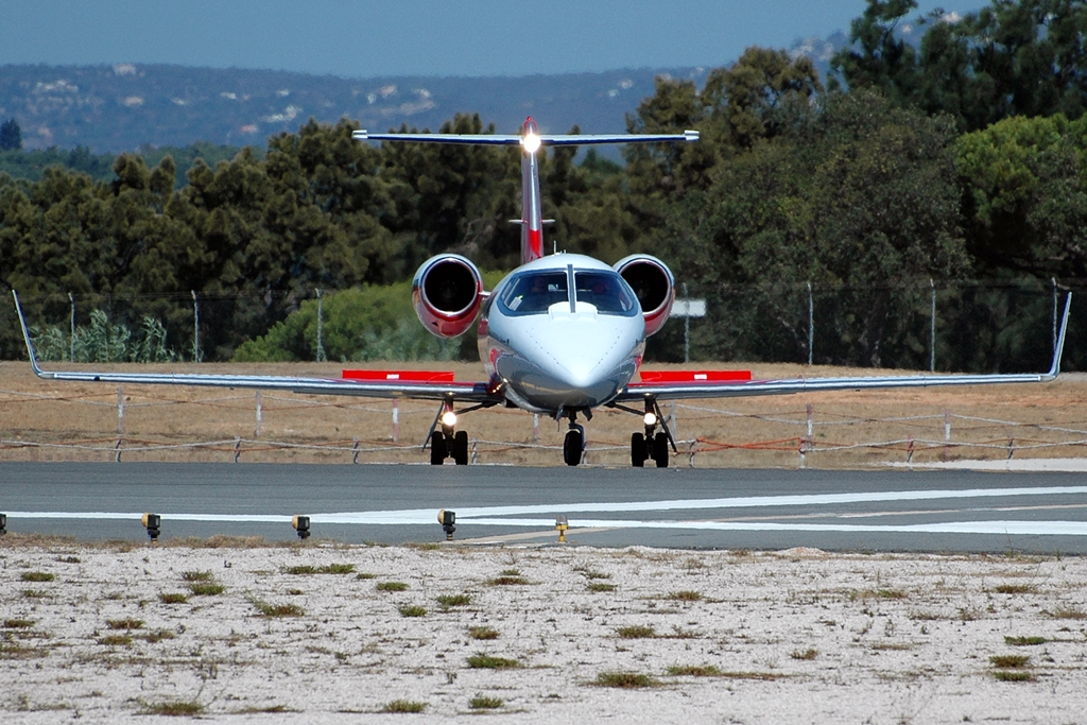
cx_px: 544
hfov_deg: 4.6
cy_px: 362
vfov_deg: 3.1
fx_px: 13588
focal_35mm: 450
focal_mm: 300
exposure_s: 1/2500
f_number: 6.3
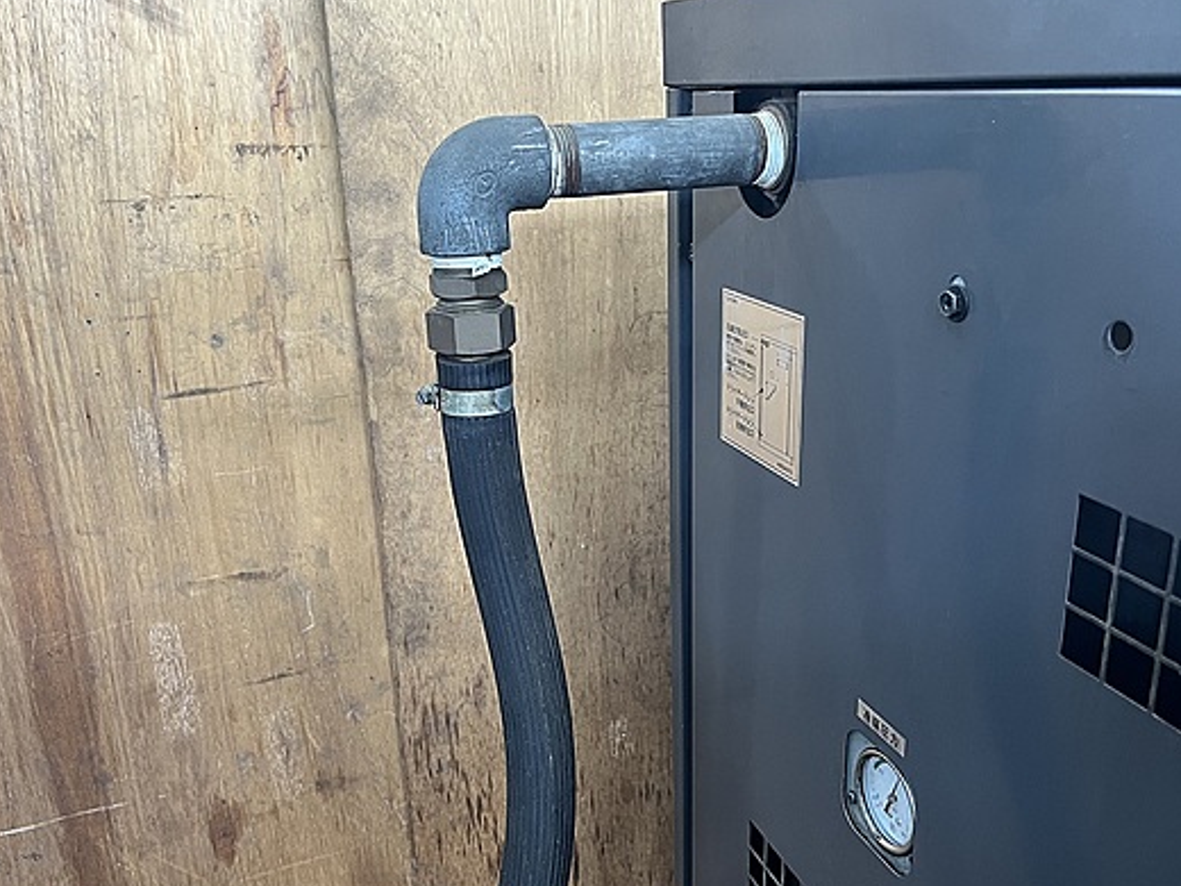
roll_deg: +2.2
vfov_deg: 44.1
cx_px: 593
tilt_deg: -21.1
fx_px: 1092
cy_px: 482
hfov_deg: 56.8
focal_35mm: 32
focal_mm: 5.1
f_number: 1.6
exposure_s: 1/60
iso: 160
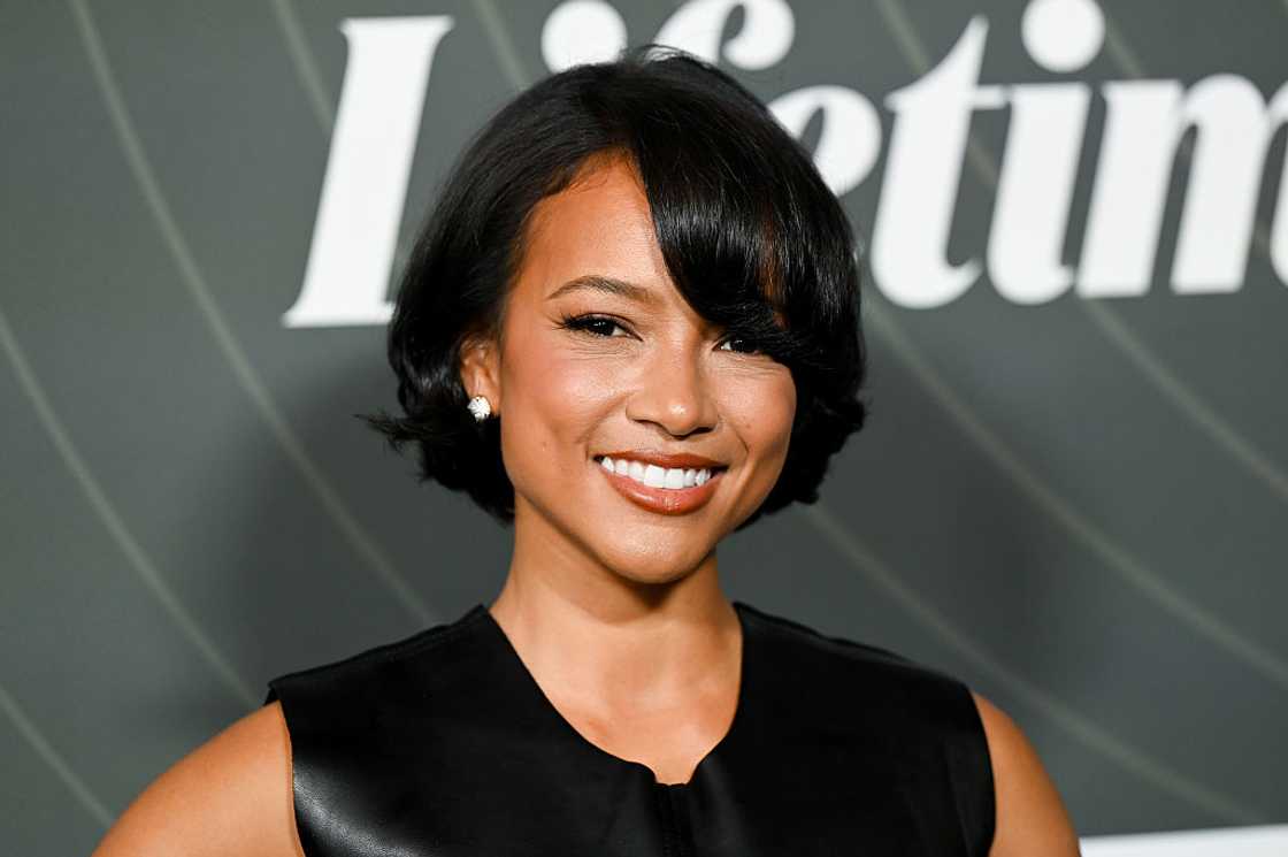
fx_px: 4826
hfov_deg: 15.2
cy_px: 428
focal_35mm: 135
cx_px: 644
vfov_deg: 10.1
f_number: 3.2
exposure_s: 1/320
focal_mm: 135
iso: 1250
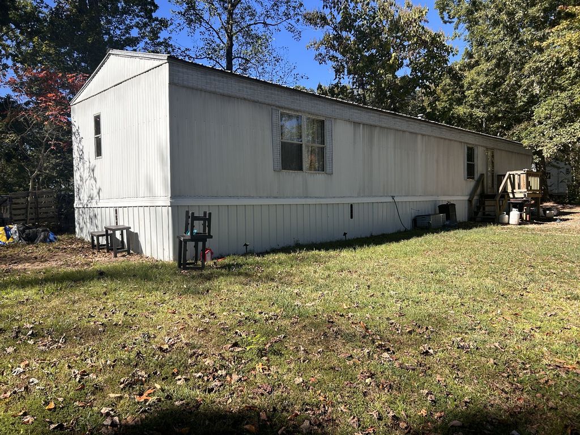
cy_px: 218
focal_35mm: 26
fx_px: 436
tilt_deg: -1.9
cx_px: 290
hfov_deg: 67.3
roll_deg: +1.4
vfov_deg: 53.1
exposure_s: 1/1724
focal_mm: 5.7
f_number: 1.5
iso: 50
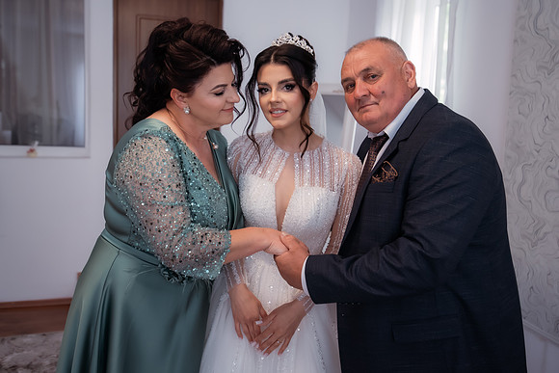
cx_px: 280
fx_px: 528
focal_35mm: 34
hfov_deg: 55.8
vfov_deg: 38.8
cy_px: 162
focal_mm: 30
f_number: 2.8
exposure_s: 1/250
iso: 1600
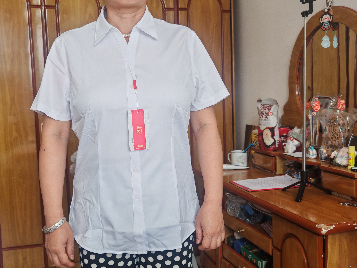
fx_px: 433
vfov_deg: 34.3
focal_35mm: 42
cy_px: 134
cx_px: 178
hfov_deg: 44.8
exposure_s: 1/100
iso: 125
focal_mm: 6.67
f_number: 1.9
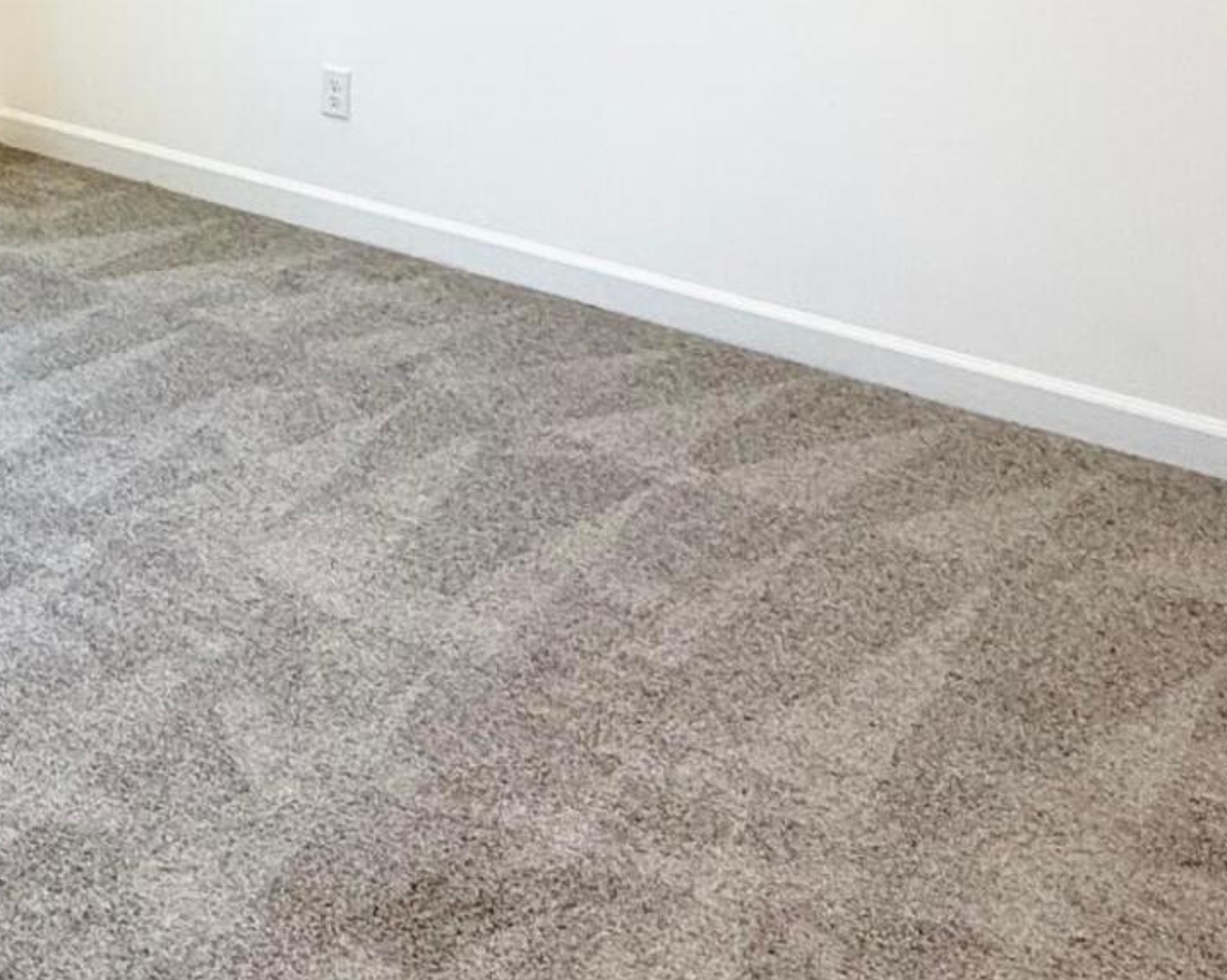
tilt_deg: -3.0
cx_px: -243
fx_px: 1996
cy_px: -264
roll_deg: +0.5
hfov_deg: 29.4
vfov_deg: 24.4
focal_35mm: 55
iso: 160
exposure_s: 1/60
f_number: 2.2
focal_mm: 2.22
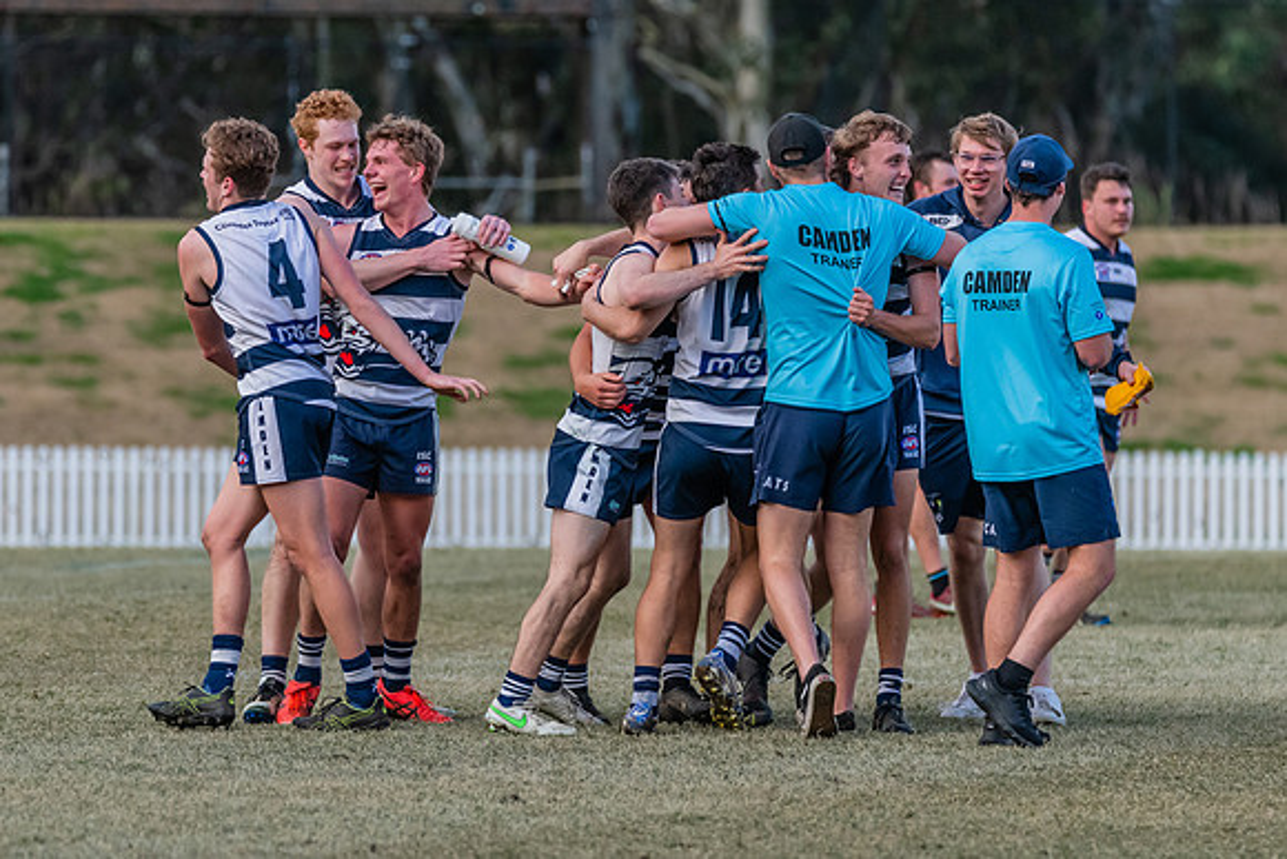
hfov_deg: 4.4
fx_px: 16799
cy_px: 366
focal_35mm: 470
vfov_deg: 2.9
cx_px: 563
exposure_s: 1/2000
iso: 2200
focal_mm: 350
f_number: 6
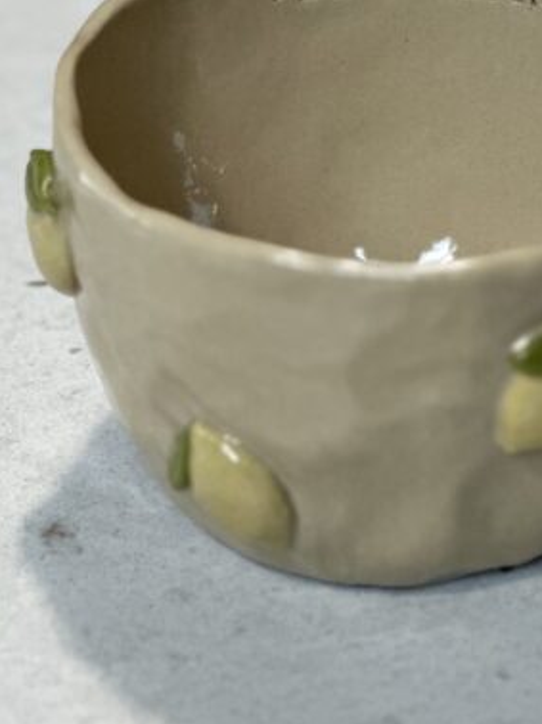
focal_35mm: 163
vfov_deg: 12.1
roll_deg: -1.1
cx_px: 509
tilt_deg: -30.7
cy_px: 211
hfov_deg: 9.1
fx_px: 3407
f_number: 2.8
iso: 160
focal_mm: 9
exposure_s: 1/100
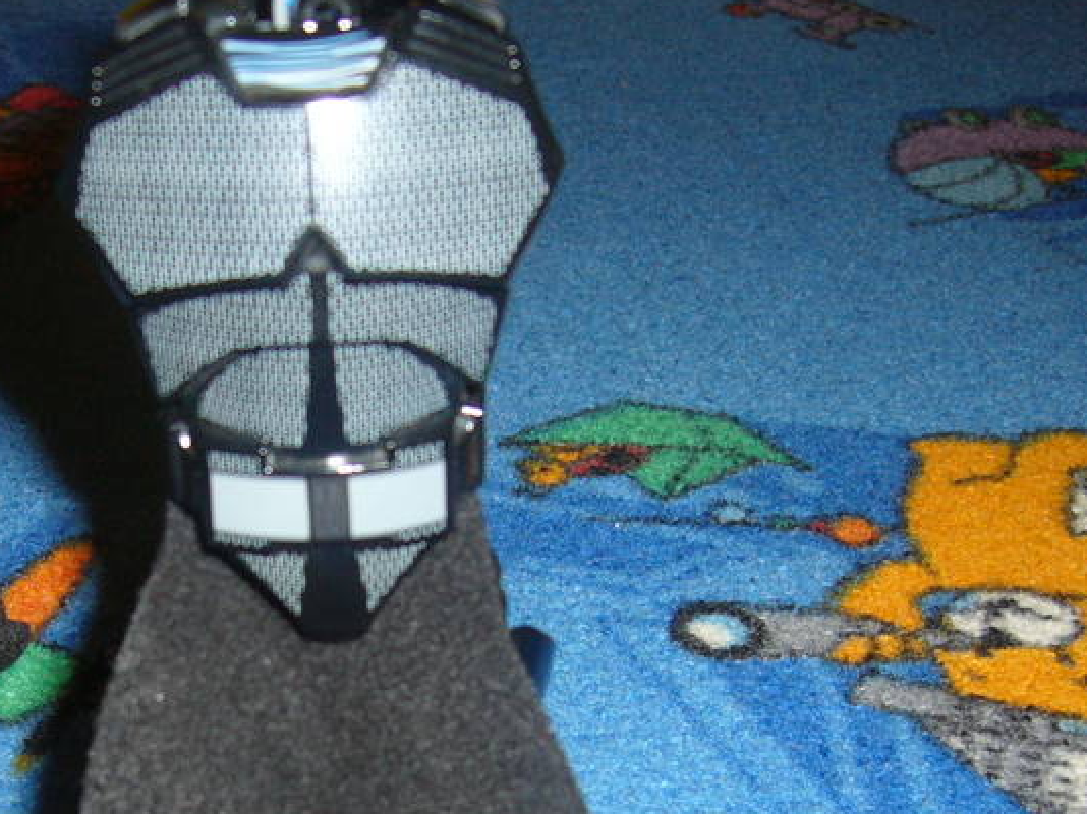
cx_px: 373
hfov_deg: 32.5
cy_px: 644
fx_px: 1852
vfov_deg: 24.4
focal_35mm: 59
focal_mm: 5.8
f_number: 2.8
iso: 100
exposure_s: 1/30
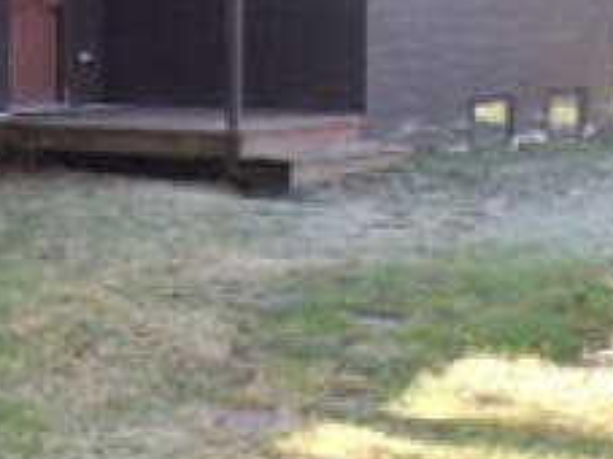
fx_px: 2000
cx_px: -518
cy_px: 86
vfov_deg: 13.0
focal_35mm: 113
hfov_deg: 15.0
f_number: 3.1
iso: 125
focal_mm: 4.5
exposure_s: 1/80
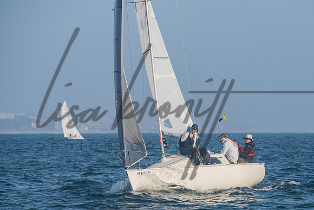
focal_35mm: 290
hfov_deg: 7.1
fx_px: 2531
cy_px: 149
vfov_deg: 4.7
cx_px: 191
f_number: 8
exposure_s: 1/800
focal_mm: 200
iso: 400
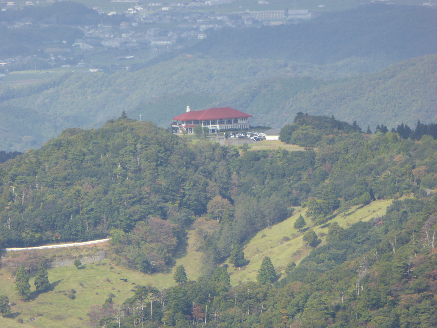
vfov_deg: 1.9
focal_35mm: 800
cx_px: 218
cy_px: 164
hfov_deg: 2.5
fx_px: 10099
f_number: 6.4
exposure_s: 1/200
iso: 100
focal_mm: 129
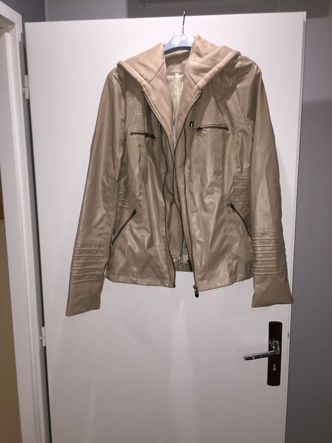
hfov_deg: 48.2
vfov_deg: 61.7
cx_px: 166
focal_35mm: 29
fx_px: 371
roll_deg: +0.5
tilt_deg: -9.3
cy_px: 222
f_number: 2.2
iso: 80
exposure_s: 1/33
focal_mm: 4.15
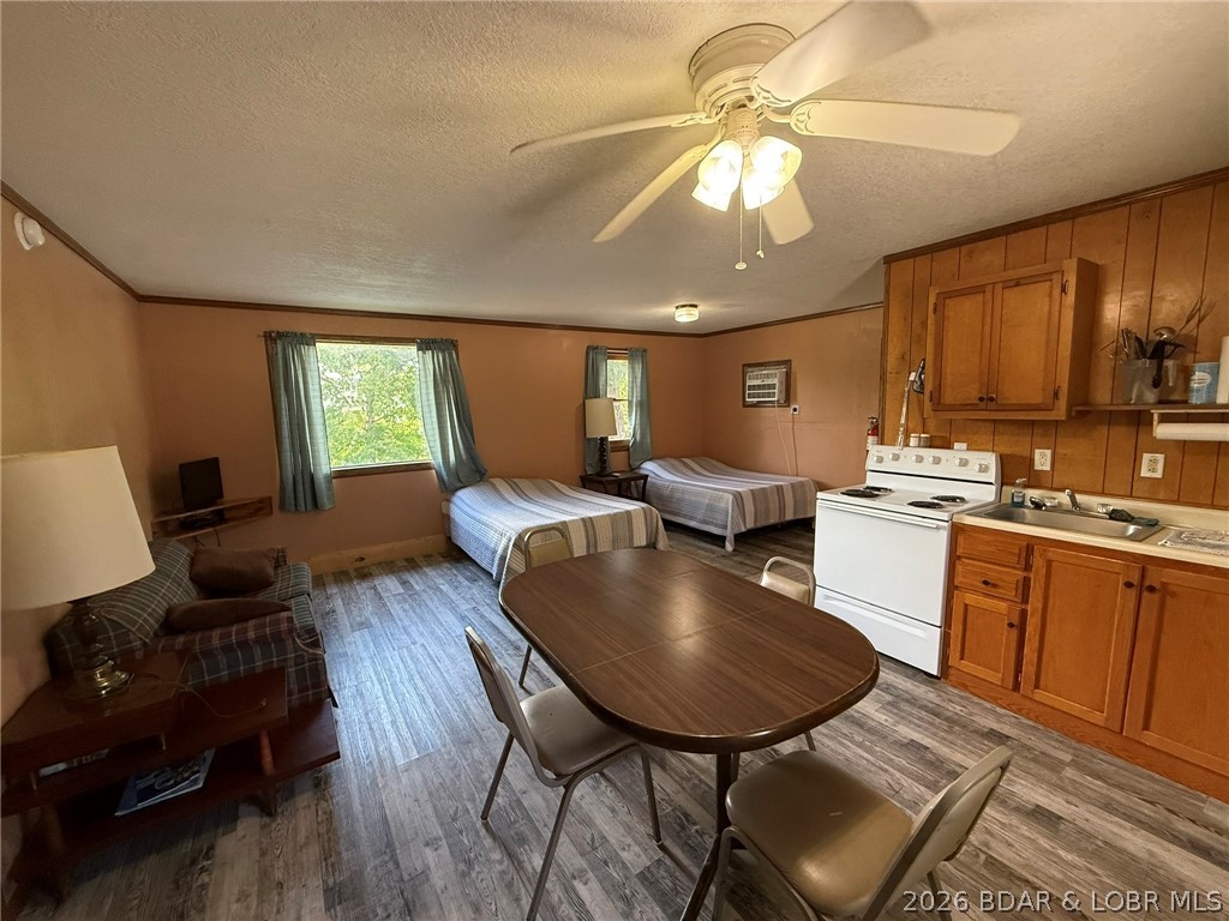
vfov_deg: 85.7
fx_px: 497
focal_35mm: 14
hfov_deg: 102.1
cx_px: 614
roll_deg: +1.4
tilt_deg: -6.4
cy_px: 460
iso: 400
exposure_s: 1/99
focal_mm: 2.22
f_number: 2.2
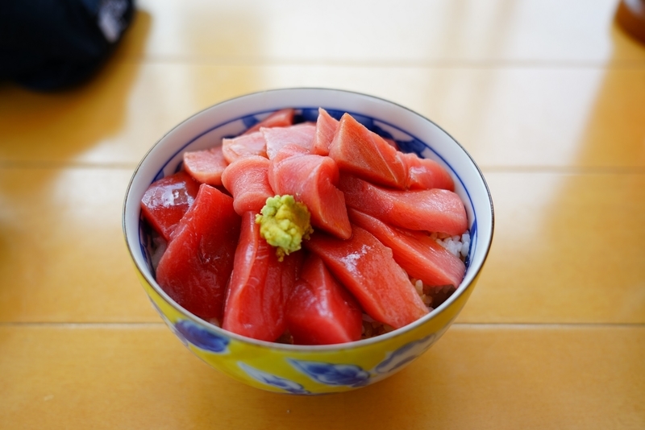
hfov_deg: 53.1
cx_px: 322
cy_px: 215
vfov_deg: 36.9
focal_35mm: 36
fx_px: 645
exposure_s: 1/60
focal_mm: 36
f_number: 4
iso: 160
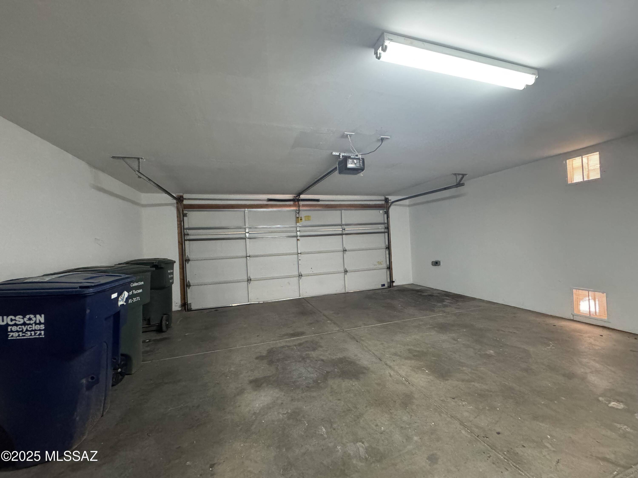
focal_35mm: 14
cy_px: 239
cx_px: 319
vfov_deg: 85.7
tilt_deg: -0.9
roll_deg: +2.7
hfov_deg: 102.1
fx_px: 258
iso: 1250
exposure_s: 1/60
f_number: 2.2
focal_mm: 2.22
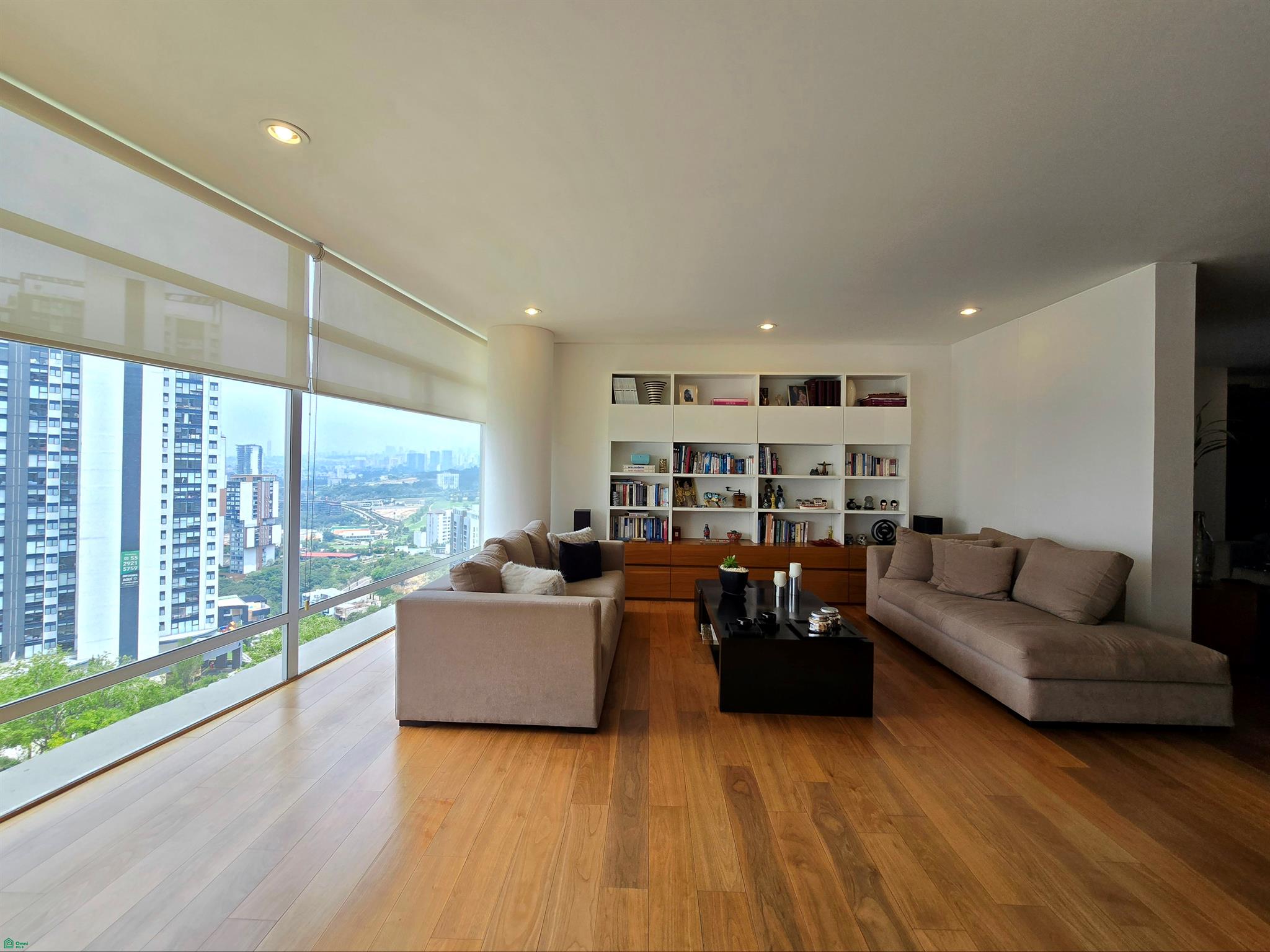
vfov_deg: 89.9
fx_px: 477
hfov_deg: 106.2
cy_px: 476
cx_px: 635
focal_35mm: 13
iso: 50
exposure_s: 1/357
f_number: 2.2
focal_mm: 2.2
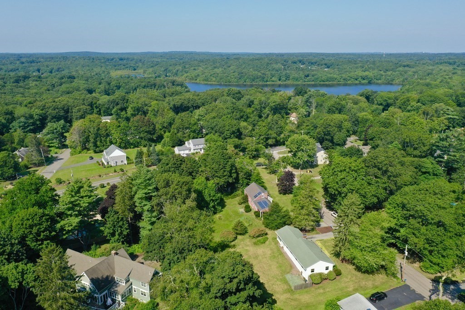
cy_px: 155
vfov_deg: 46.4
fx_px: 362
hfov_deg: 65.5
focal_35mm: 28
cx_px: 232
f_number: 5.6
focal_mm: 10.26
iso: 100
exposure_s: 1/400
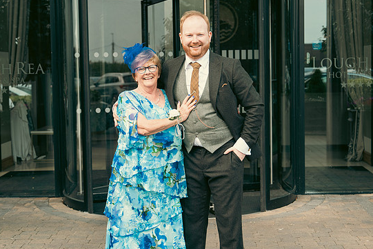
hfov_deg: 27.0
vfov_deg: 18.2
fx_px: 777
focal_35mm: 75
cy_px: 120
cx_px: 175
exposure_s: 1/250
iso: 250
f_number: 5
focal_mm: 70
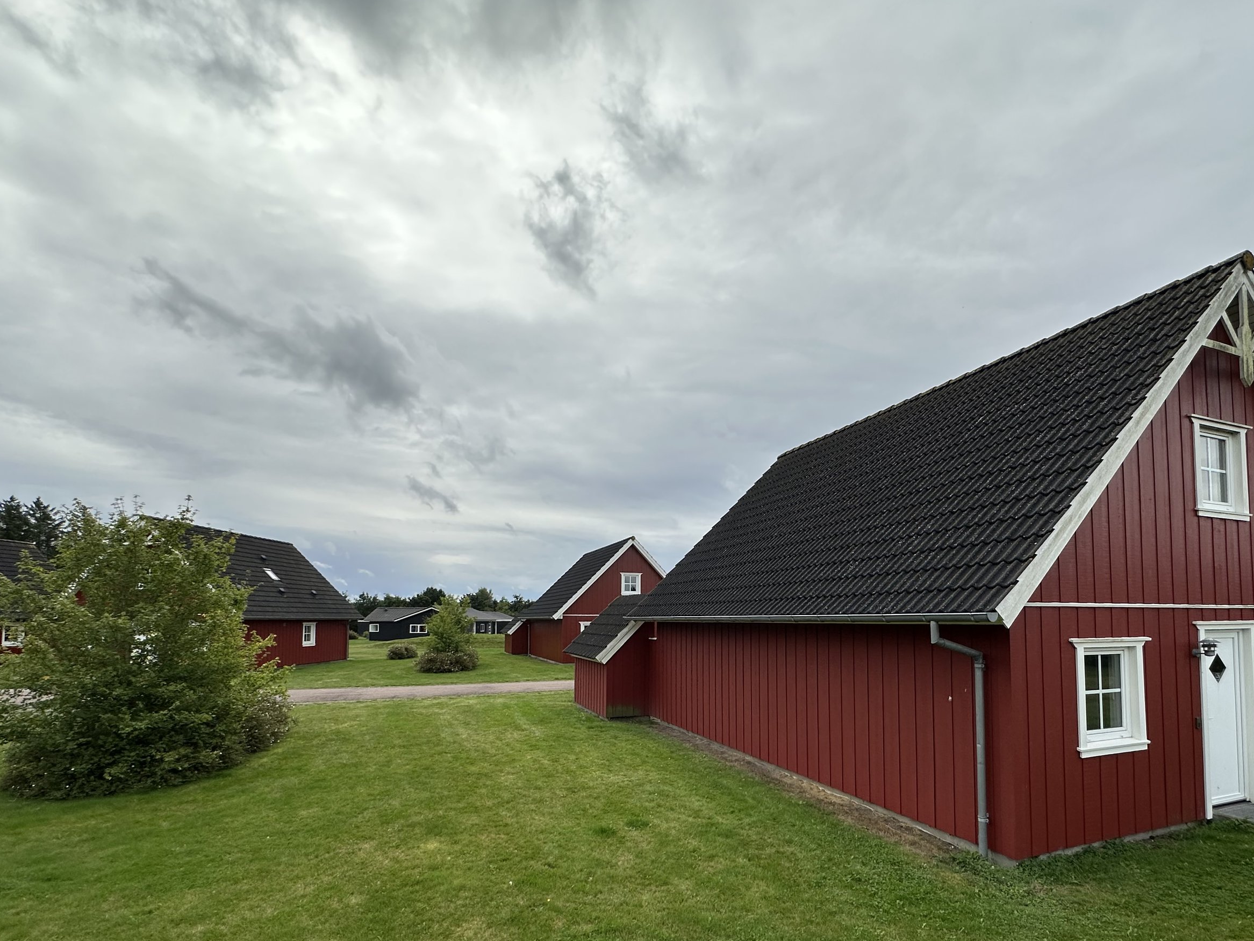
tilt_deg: +2.7
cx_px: 690
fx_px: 652
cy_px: 585
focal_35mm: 18
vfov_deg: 70.5
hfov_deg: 87.5
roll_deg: +0.2
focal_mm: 2.22
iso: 50
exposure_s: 1/2353
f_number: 2.2
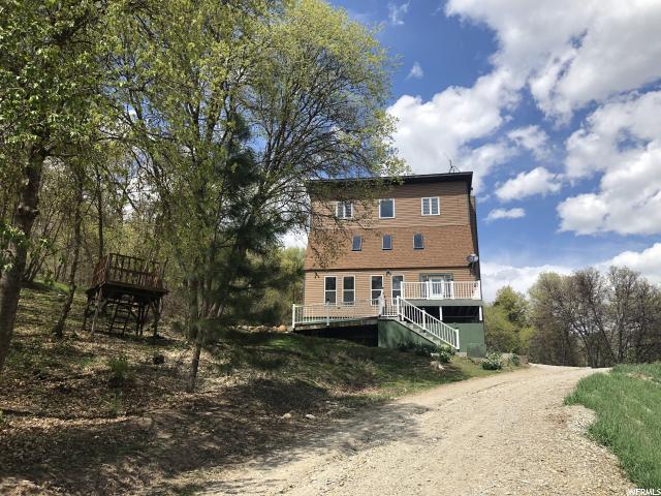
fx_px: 535
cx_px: 330
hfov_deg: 63.4
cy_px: 248
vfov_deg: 49.7
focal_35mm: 28
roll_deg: -0.9
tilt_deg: +18.5
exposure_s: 1/1869
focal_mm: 4
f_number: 1.8
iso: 20
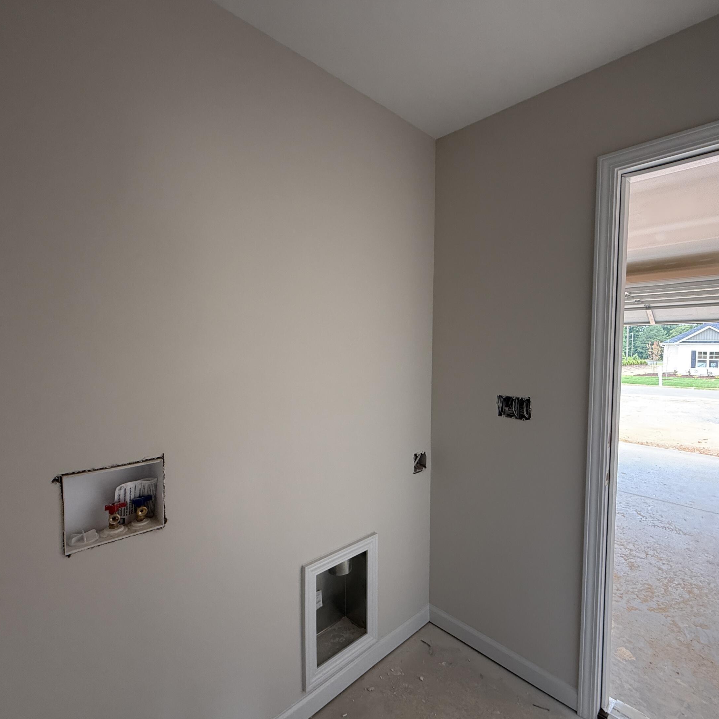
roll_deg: -0.7
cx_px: 368
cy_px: 364
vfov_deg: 84.0
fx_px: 399
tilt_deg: -1.7
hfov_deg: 84.0
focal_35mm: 17
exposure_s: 1/99
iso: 160
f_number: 2.2
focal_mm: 2.22
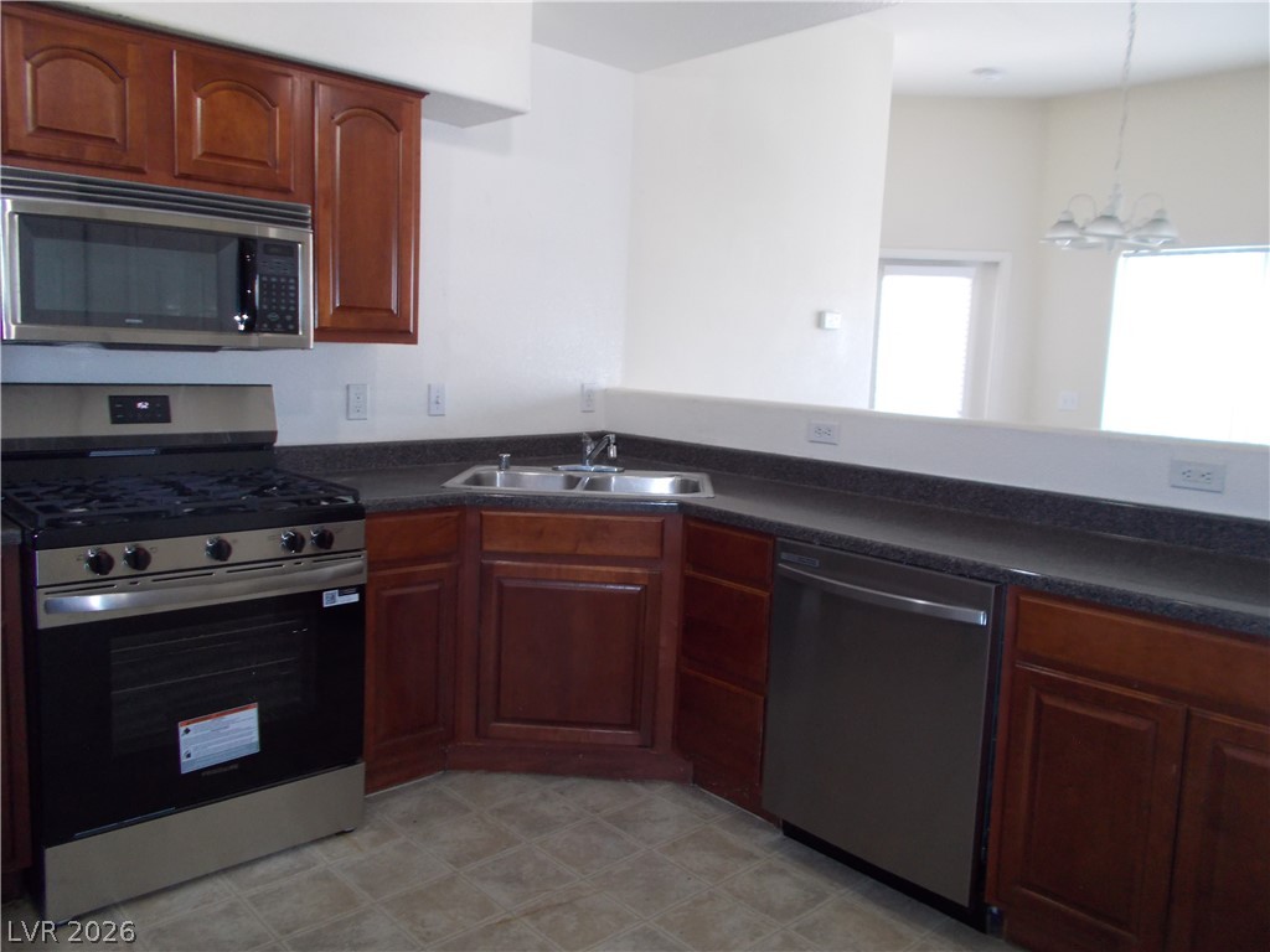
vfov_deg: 53.1
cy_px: 476
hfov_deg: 67.3
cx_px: 635
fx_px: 954
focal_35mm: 26
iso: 200
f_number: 3.2
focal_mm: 4.6
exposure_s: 1/25
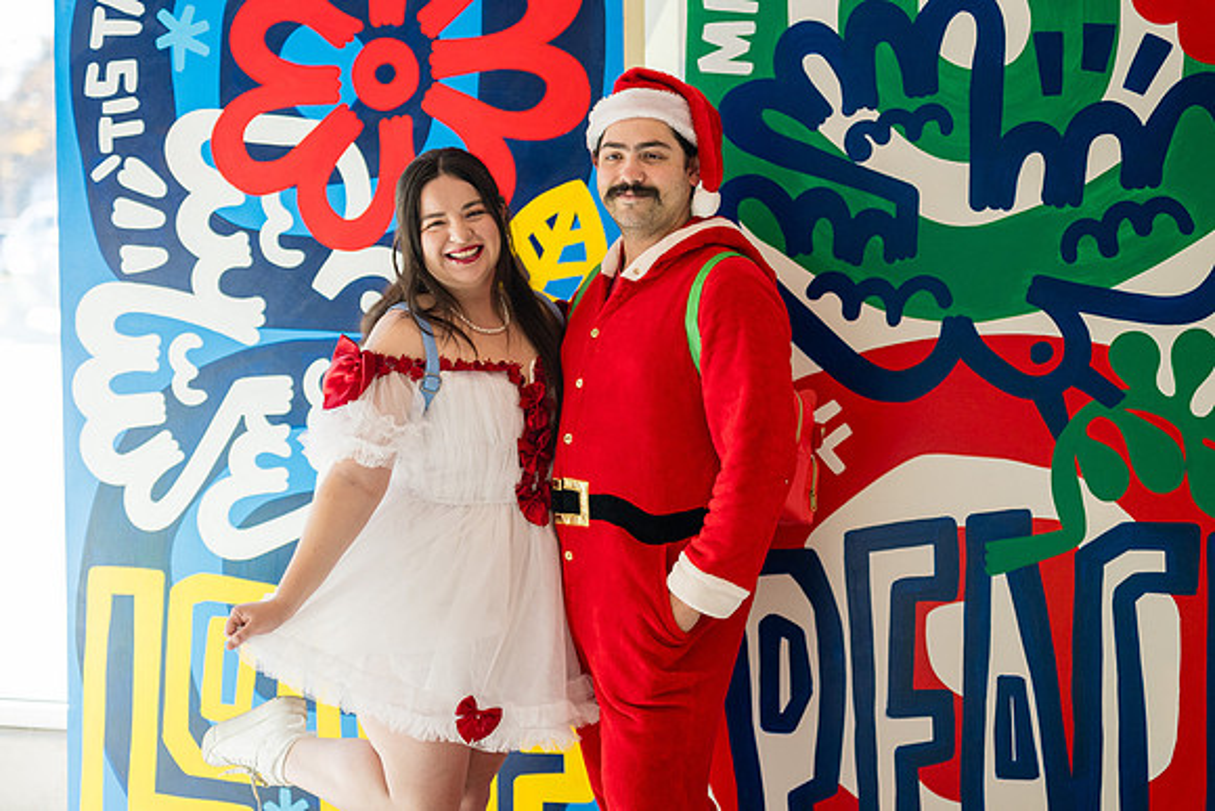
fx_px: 2157
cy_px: 293
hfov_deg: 31.4
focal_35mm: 64
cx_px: 690
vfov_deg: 21.2
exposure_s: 1/2500
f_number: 1.2
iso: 640
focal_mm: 50
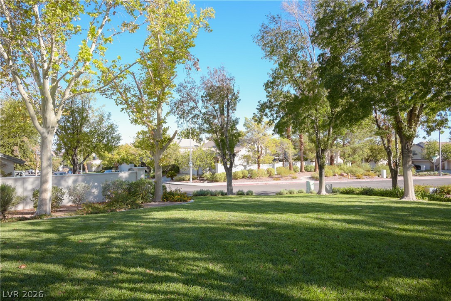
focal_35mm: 24
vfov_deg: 53.2
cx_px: 226
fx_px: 301
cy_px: 150
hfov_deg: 73.7
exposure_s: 1/100
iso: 250
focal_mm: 24
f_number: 11
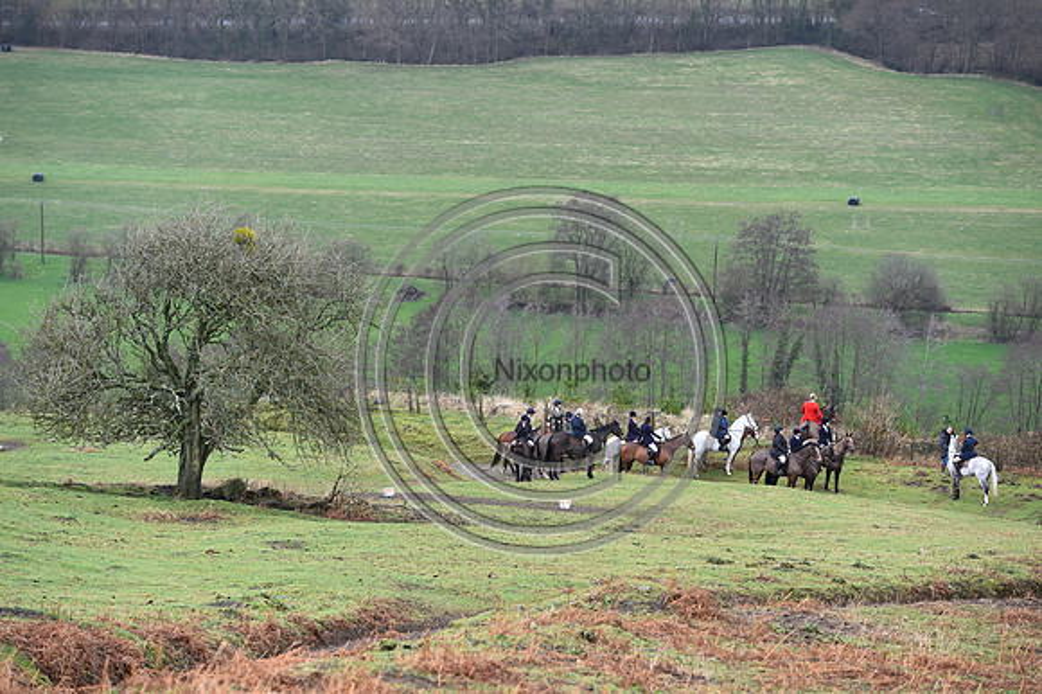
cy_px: 347
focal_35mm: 135
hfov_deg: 15.2
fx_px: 3905
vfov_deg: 10.1
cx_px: 521
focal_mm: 135
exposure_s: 1/800
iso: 560
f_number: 4.5
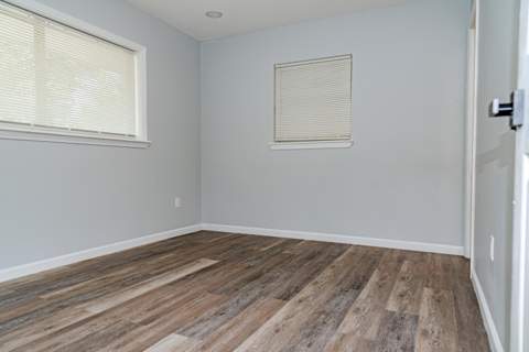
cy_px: 176
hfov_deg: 73.7
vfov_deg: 53.1
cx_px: 264
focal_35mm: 24
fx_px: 353
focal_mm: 24
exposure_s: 1/125
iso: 500
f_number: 7.1
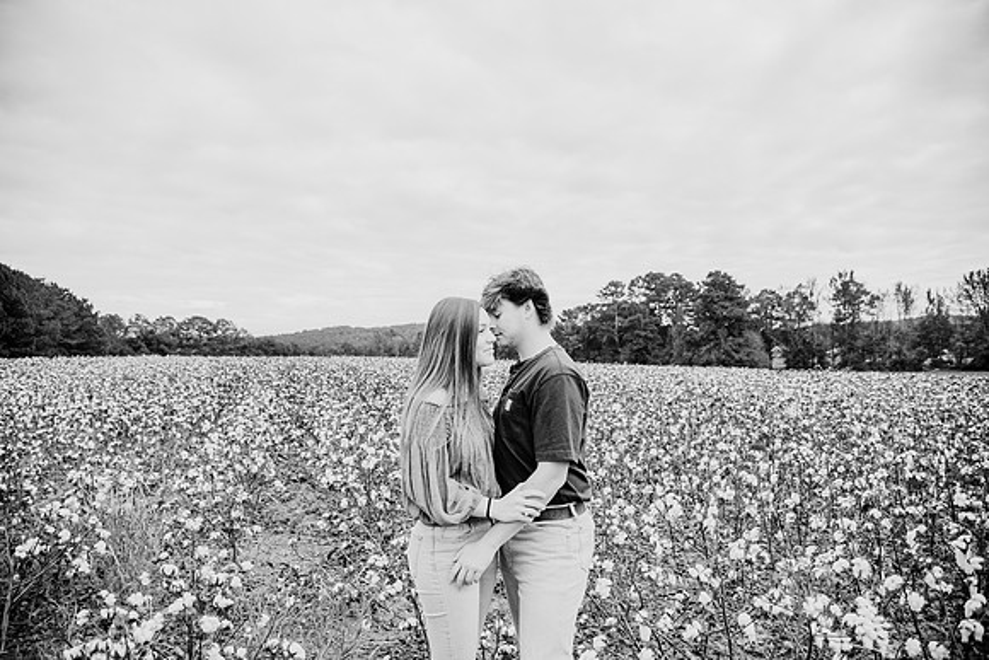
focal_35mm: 24
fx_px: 659
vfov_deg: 53.2
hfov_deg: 73.7
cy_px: 330
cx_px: 494
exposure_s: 1/640
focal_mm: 24
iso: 400
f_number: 4
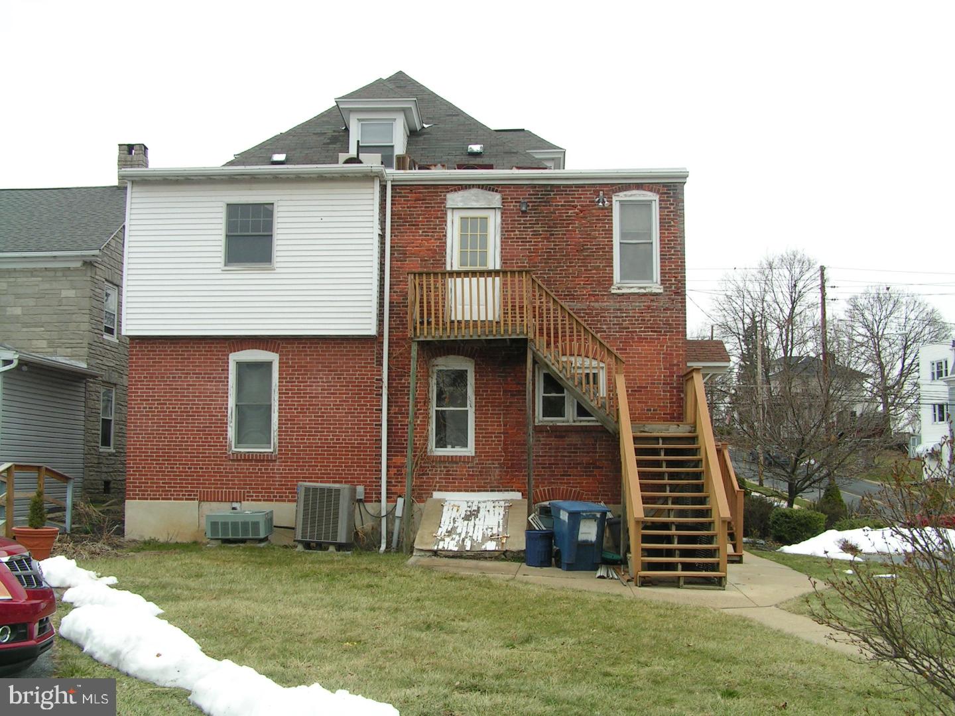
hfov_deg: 49.0
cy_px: 358
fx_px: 1048
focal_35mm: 38
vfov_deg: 37.7
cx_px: 478
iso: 50
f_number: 5.6
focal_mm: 6.3
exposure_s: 1/30
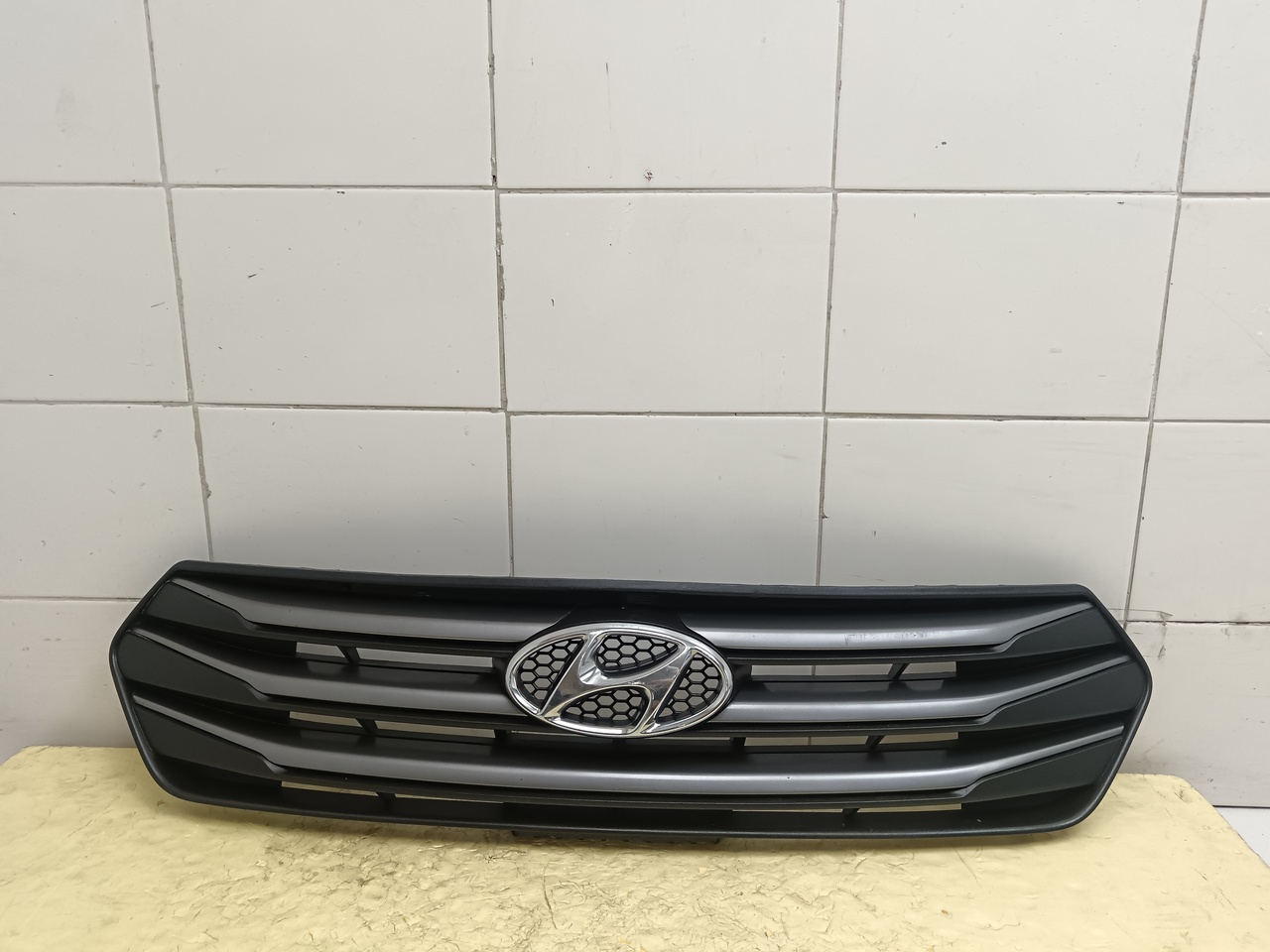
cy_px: 476
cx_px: 635
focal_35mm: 27
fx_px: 991
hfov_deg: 65.3
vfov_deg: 51.4
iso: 381
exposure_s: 1/100
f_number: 1.9
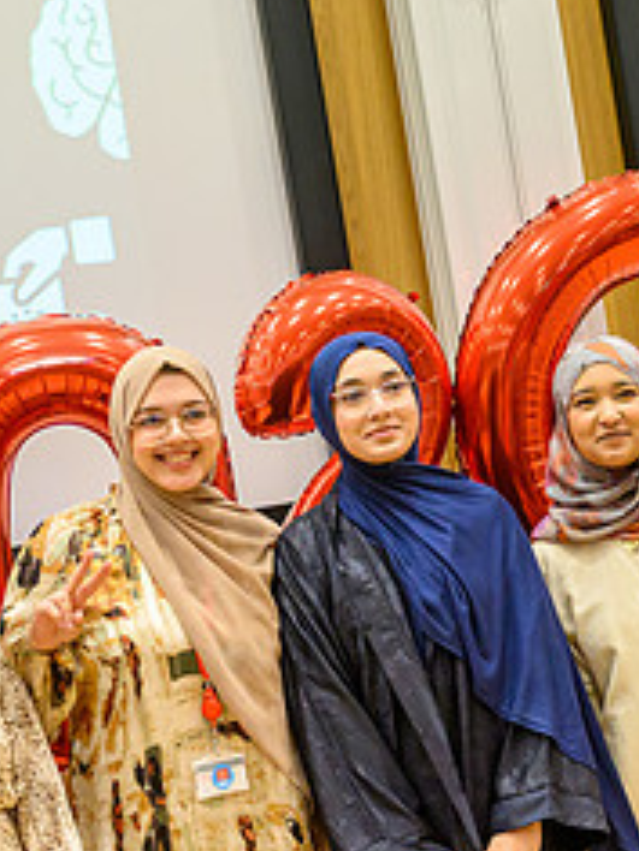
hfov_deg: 16.6
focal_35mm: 89
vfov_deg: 22.0
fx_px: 2191
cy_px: 525
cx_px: 437
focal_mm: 35
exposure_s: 1/500
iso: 4500
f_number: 2.8
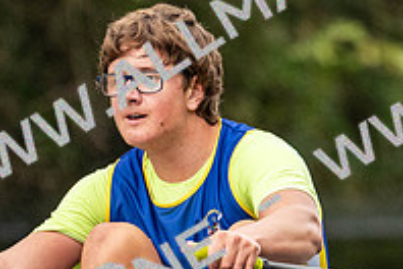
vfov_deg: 0.8
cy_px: 214
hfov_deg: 1.2
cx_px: 165
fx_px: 19667
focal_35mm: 1757
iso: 1250
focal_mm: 400
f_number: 4.5
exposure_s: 1/2500
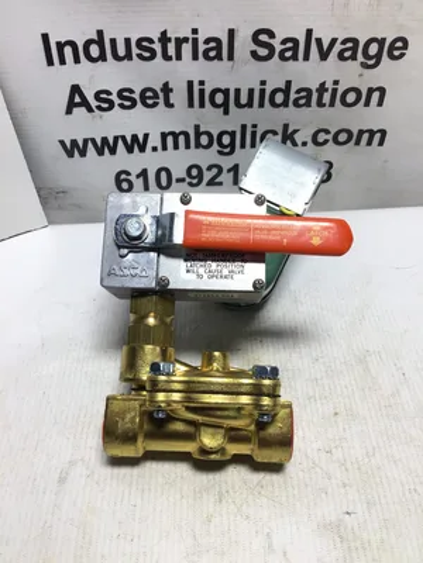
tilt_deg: -44.4
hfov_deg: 45.4
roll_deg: +1.2
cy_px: 282
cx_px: 212
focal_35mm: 31
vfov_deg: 58.4
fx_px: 505
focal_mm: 3.3
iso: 25
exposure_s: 1/120
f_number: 2.4
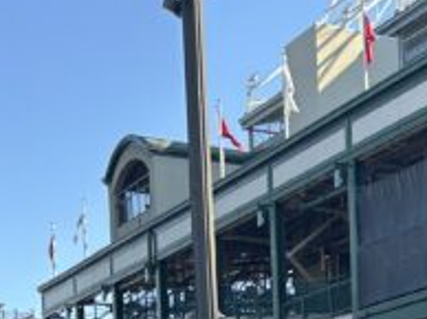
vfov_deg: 12.9
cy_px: 587
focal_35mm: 103
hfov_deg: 18.5
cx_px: 449
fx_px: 1269
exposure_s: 1/621
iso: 50
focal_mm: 5.7
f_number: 1.5
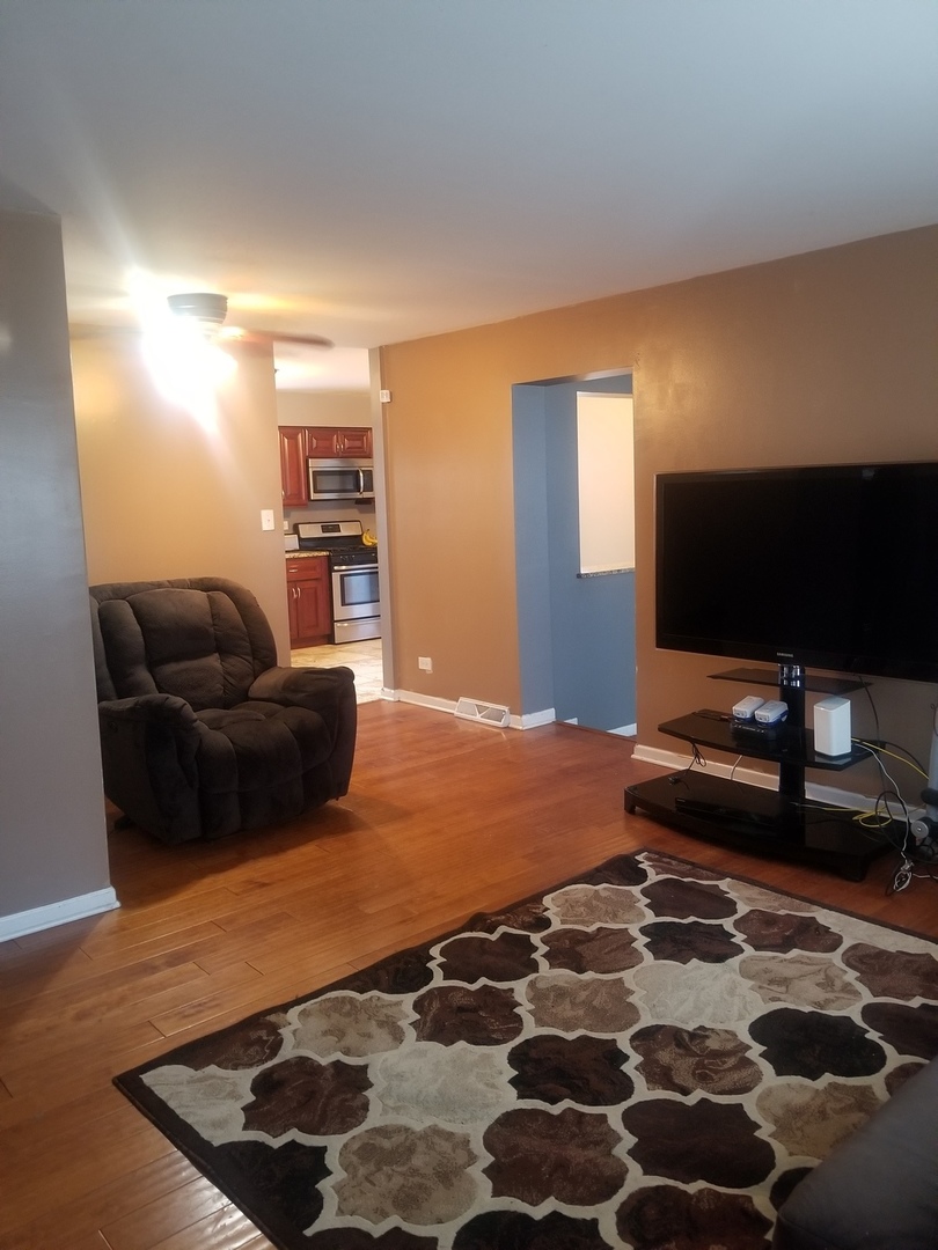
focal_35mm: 26
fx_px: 939
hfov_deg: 53.1
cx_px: 469
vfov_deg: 67.3
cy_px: 625
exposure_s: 1/12
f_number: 1.7
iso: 250
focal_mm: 4.25
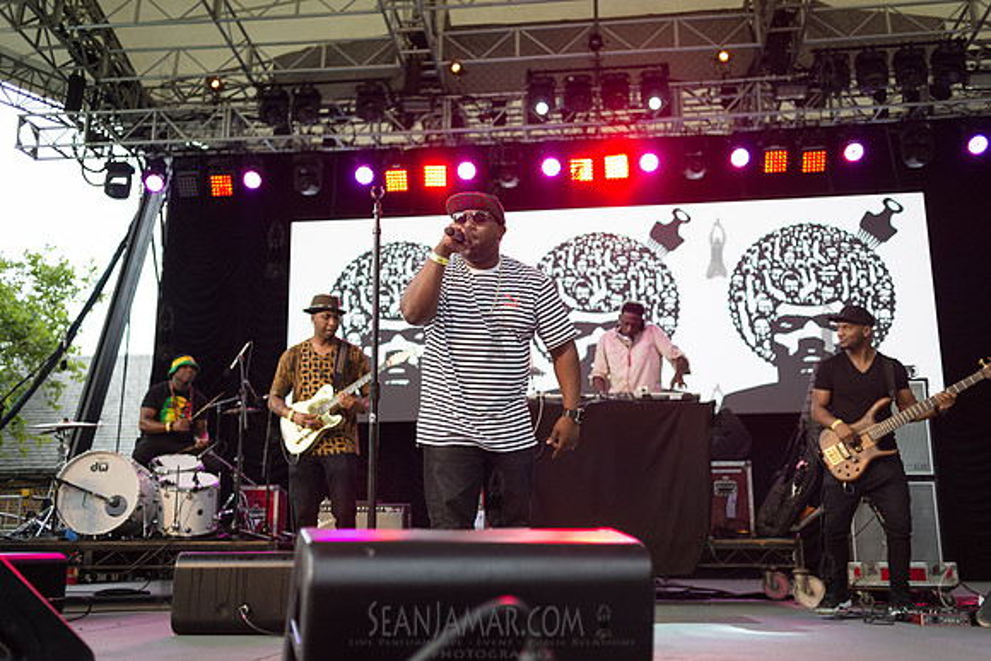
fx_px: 964
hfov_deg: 54.4
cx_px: 496
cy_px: 330
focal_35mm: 35
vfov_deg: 37.9
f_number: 2.8
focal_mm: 35
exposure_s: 1/1600
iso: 1000
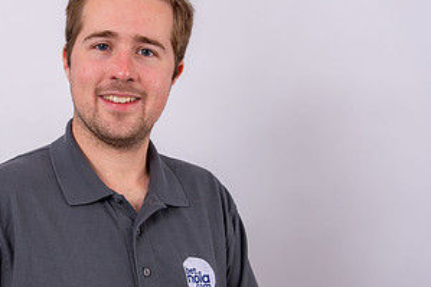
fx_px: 814
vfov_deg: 20.0
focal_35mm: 68
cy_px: 138
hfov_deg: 29.1
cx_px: 94
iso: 125
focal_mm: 35
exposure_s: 1/200
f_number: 9
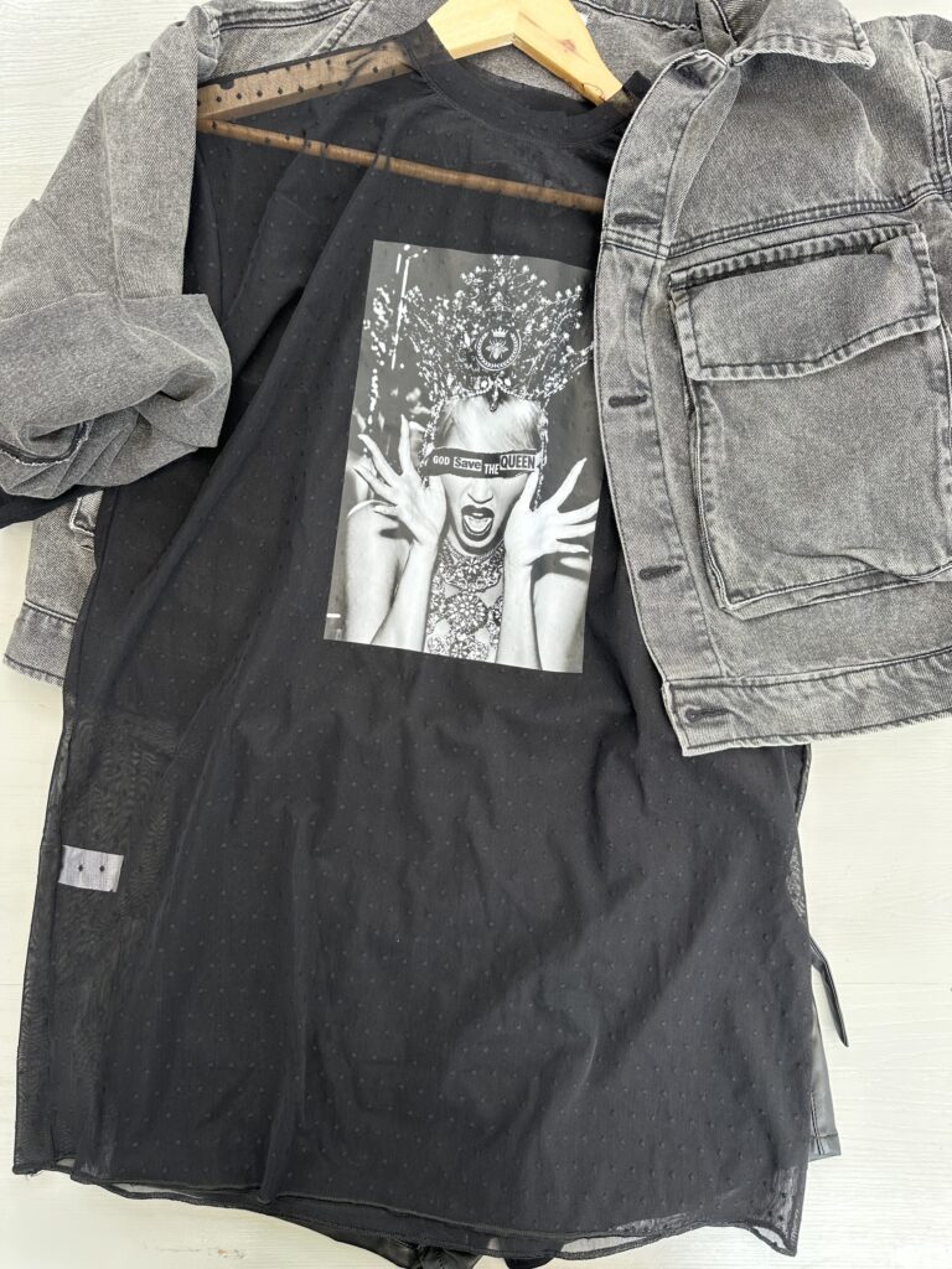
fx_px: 880
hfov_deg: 56.8
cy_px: 634
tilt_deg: -85.3
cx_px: 476
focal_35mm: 24
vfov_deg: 71.6
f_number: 1.78
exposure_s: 1/245
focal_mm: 6.86
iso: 80
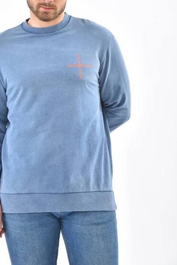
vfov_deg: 13.1
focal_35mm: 157
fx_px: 1159
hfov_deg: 8.7
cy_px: 99
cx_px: 62
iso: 100
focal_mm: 116
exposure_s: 1/160
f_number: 7.1
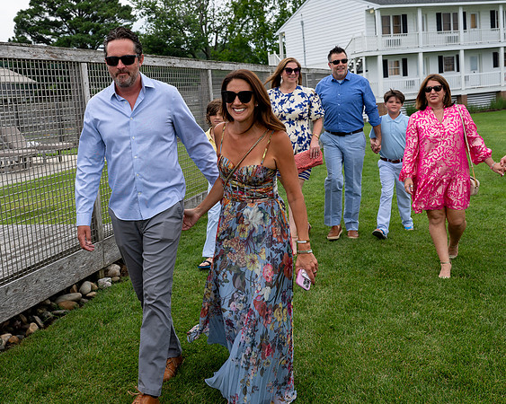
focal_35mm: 43
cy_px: 163
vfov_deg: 34.8
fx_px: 644
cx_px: 187
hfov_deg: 42.6
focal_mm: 32
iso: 110
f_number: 7.1
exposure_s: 1/250
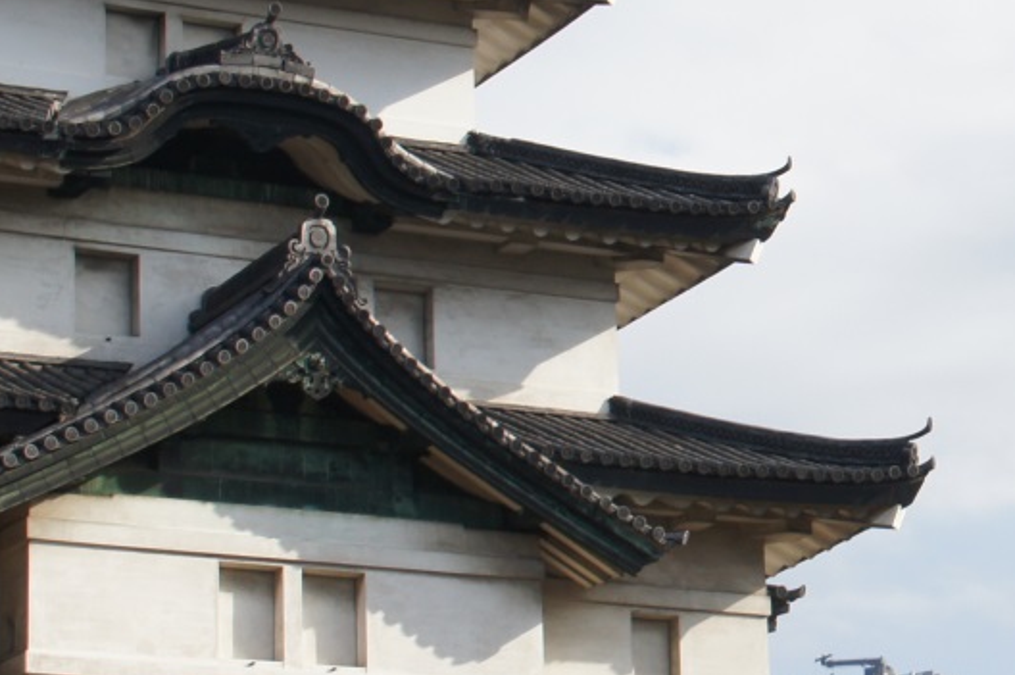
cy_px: 205
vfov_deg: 7.5
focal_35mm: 182
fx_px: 5123
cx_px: 1198
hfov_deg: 11.1
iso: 200
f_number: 8
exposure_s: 1/250
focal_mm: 35.7
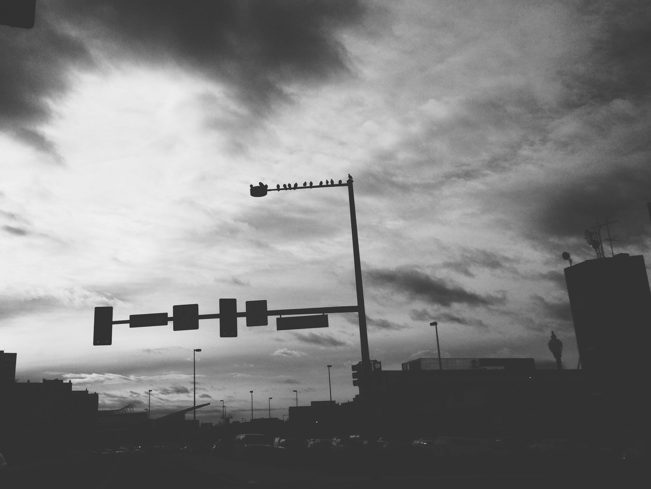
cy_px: 241
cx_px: 298
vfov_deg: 39.7
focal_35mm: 36
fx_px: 677
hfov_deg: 51.3
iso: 50
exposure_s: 1/3390
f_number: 2.4
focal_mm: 4.12
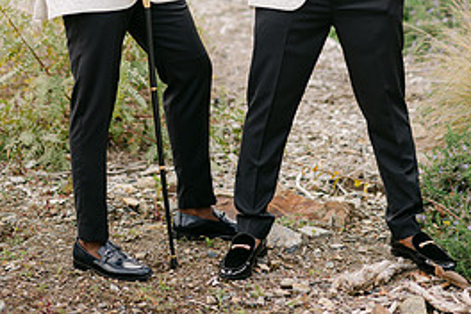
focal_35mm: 145
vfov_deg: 9.4
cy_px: -34
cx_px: 220
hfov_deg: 14.2
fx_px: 1897
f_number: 2
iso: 100
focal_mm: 85
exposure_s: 1/3200
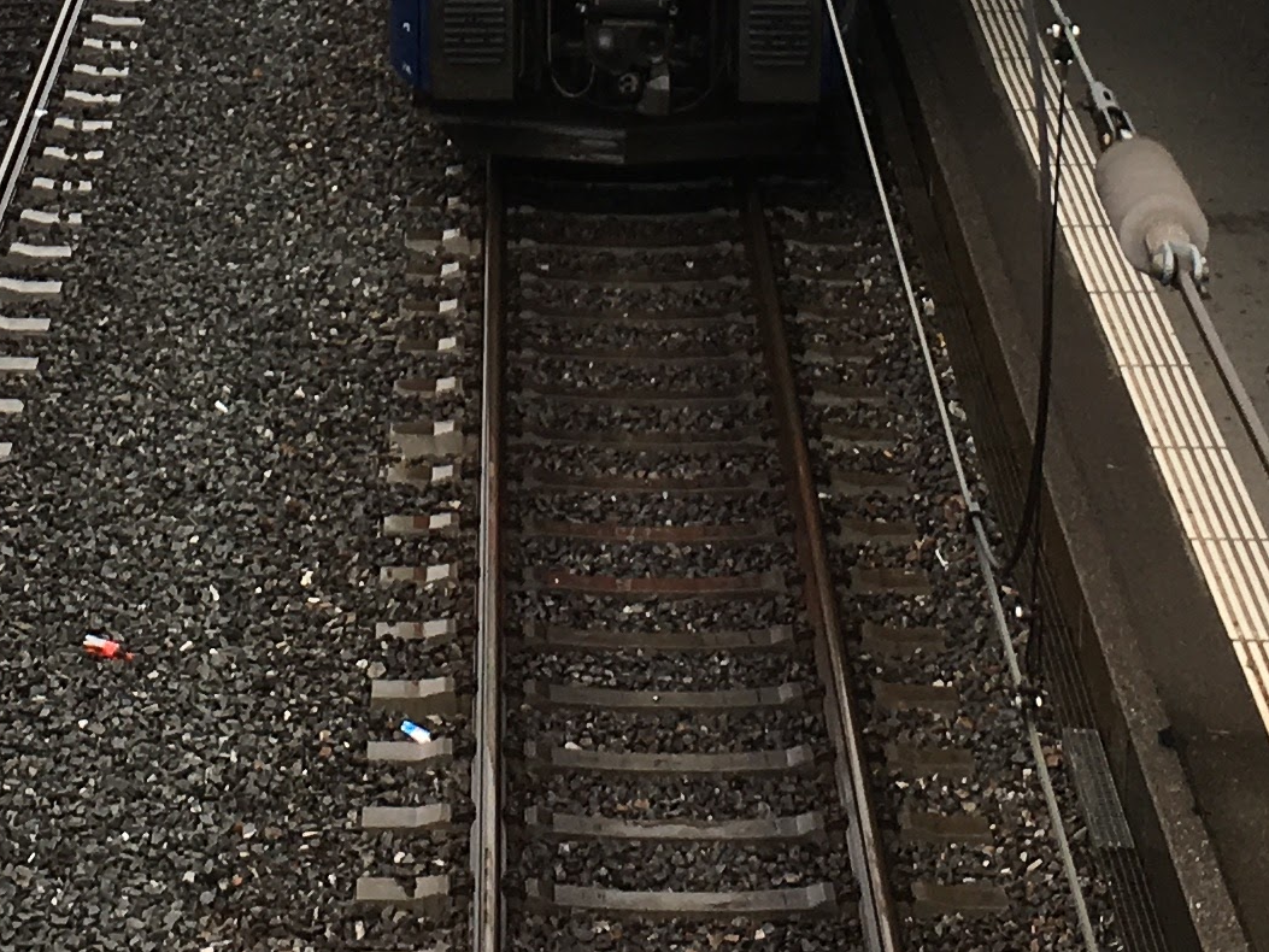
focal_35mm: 111
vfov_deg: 12.9
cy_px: -299
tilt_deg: -11.5
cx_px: 348
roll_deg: -0.9
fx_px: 4070
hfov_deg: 17.6
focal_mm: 4.15
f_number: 2.2
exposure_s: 1/324
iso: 25
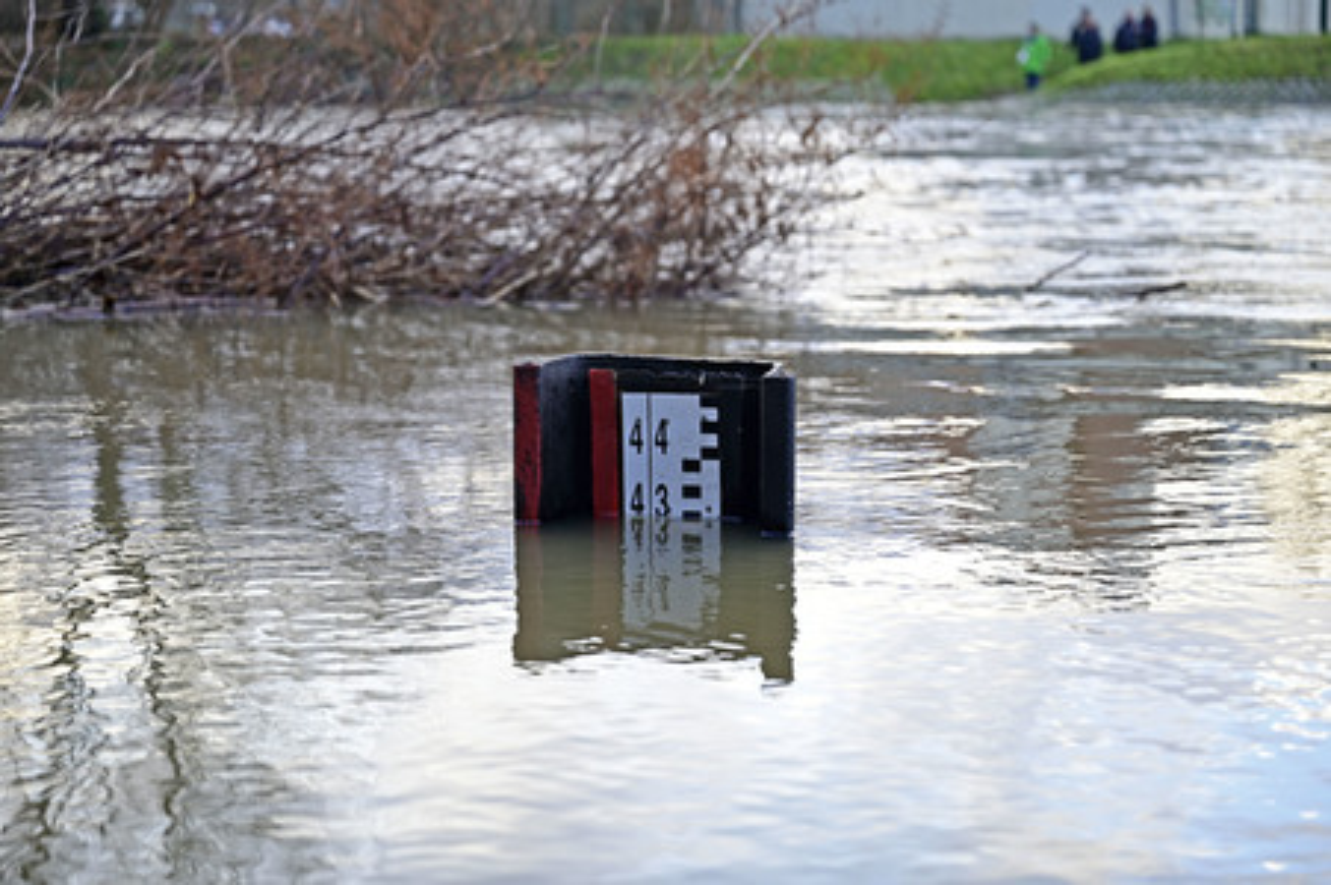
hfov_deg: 28.9
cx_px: 666
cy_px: 442
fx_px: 2586
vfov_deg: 19.4
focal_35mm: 70
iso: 180
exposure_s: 1/160
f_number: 2.8
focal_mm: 70
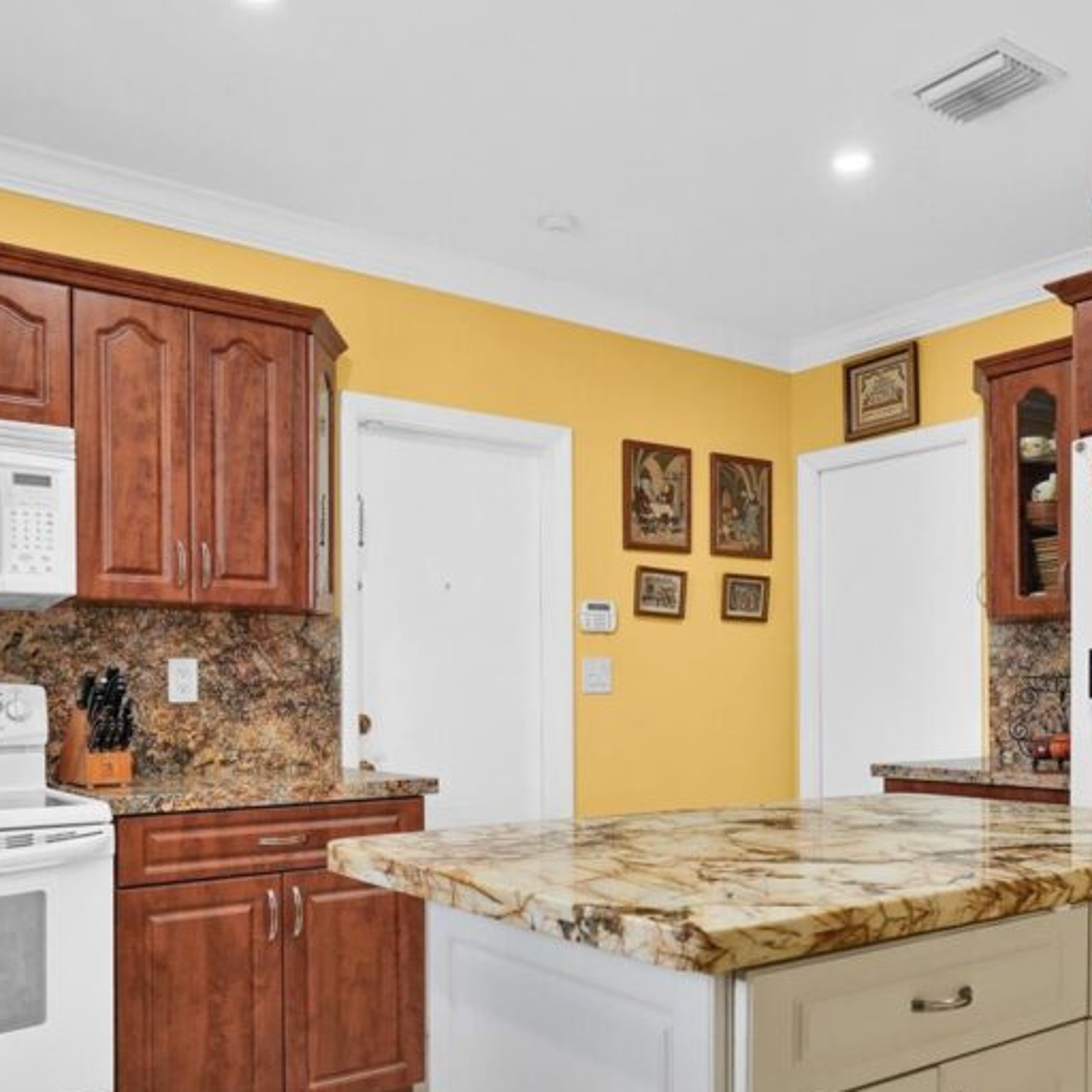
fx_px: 1213
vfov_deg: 47.9
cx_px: 657
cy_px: 704
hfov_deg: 48.2
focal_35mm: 34
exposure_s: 1/1250
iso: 500
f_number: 10
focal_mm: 20
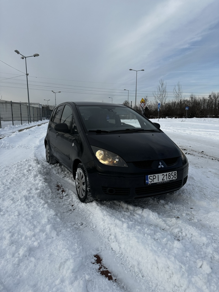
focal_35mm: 24
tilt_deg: -8.2
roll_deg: +0.4
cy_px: 146
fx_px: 202
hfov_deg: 56.8
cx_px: 110
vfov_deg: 71.6
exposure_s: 1/4184
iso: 80
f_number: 1.78
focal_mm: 6.86
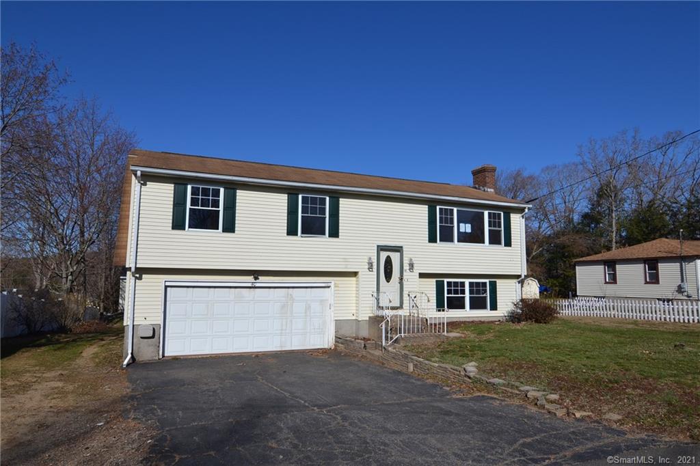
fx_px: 408
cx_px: 350
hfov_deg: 81.2
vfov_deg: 59.5
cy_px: 233
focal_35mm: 21
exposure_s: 1/320
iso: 100
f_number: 9
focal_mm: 14
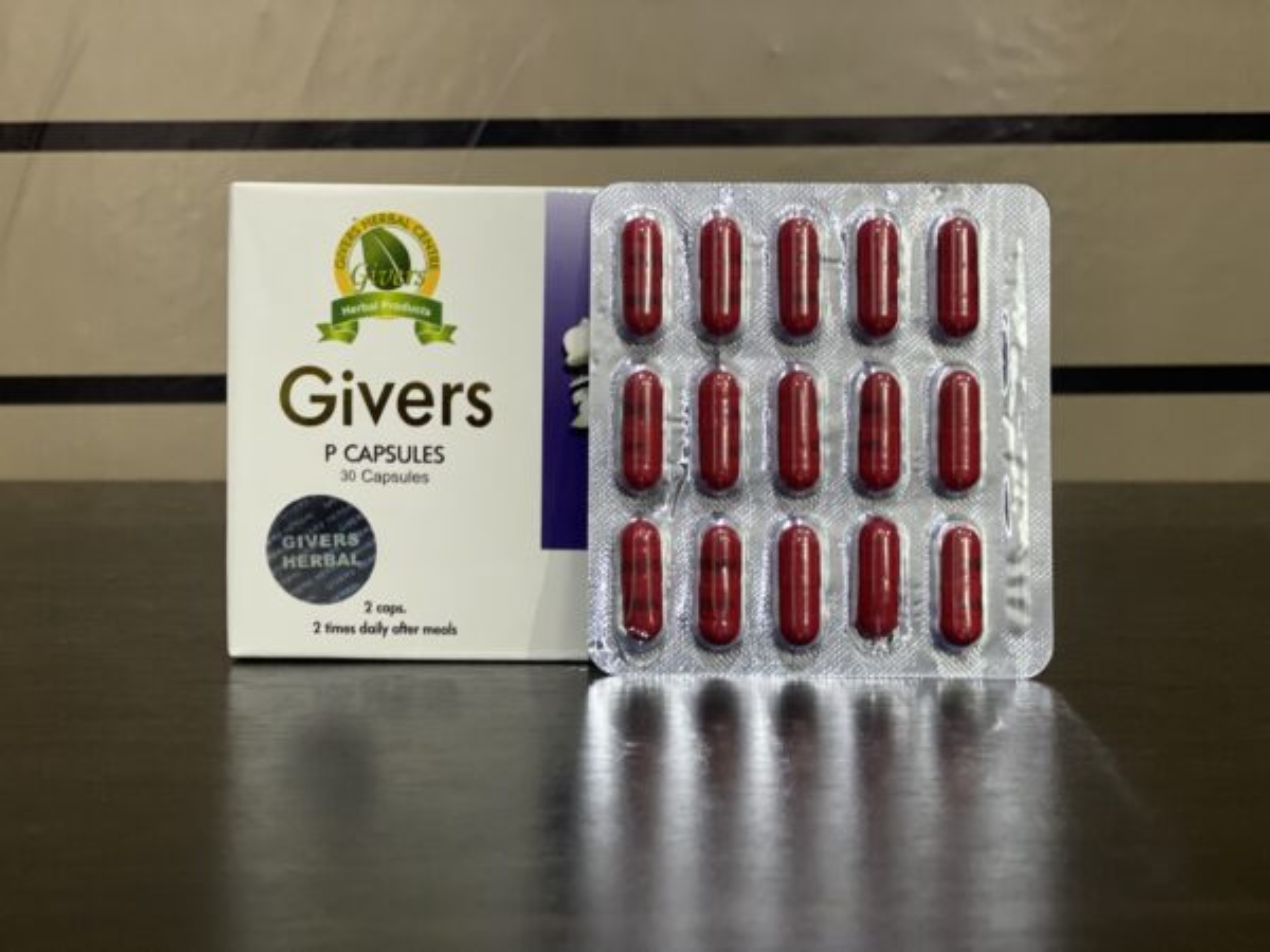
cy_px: 476
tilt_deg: -4.9
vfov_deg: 28.0
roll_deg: +1.9
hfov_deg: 36.8
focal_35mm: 52
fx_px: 1908
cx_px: 635
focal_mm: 6
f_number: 2
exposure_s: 1/33
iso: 250
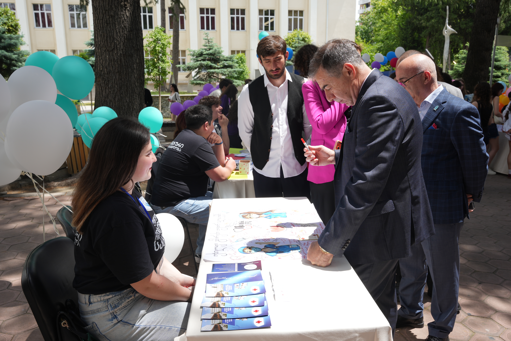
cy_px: 170
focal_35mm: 30
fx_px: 431
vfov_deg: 43.1
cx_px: 256
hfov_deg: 61.3
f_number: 7.1
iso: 100
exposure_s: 1/125
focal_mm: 30.4
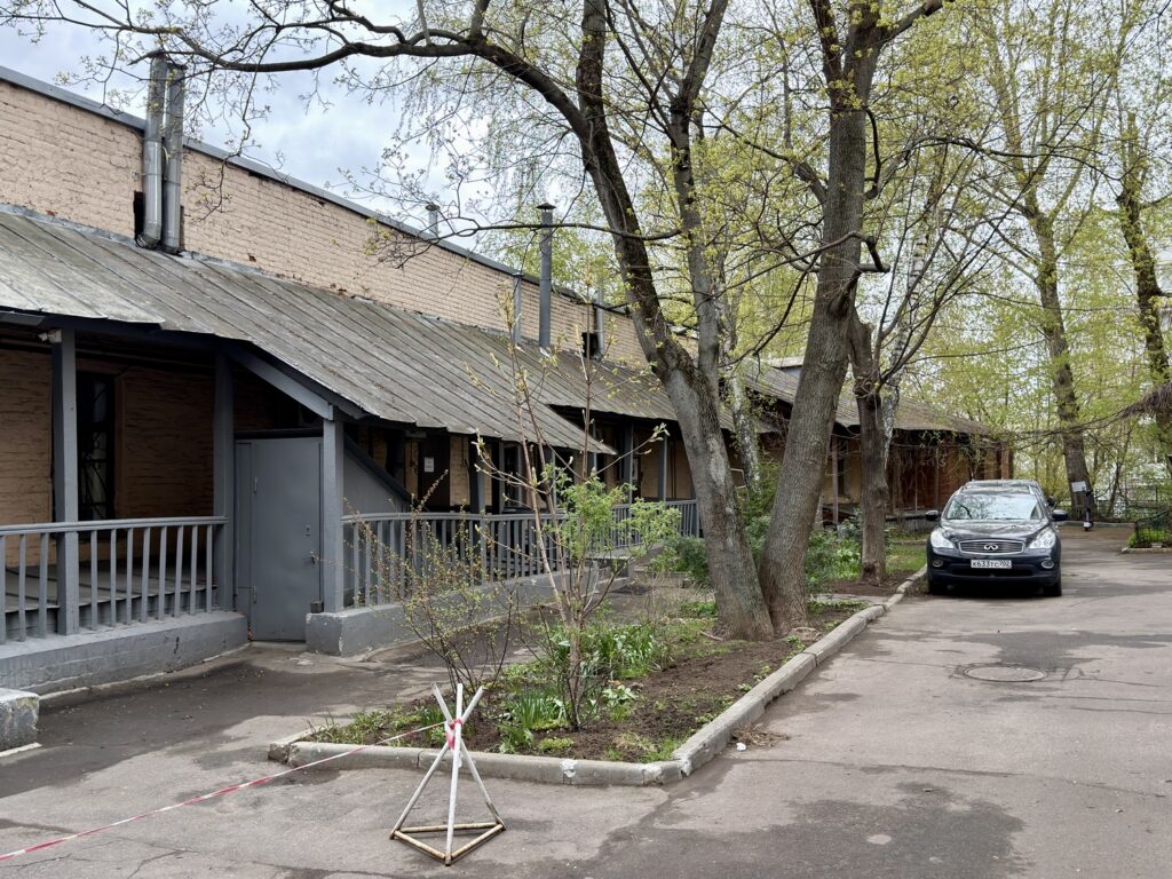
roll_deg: +0.5
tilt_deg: +1.6
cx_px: 586
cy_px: 440
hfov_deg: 51.4
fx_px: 1219
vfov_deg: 39.7
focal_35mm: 36
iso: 80
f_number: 1.78
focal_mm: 6.76
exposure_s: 1/724
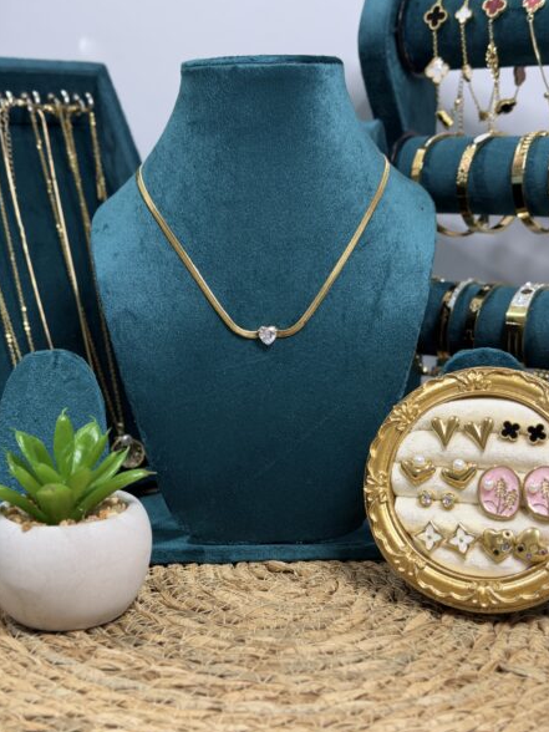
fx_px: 1036
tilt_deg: -10.1
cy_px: 366
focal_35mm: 49
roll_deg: +0.9
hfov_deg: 29.7
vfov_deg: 38.9
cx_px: 276
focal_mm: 6.76
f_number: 1.78
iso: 125
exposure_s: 1/60
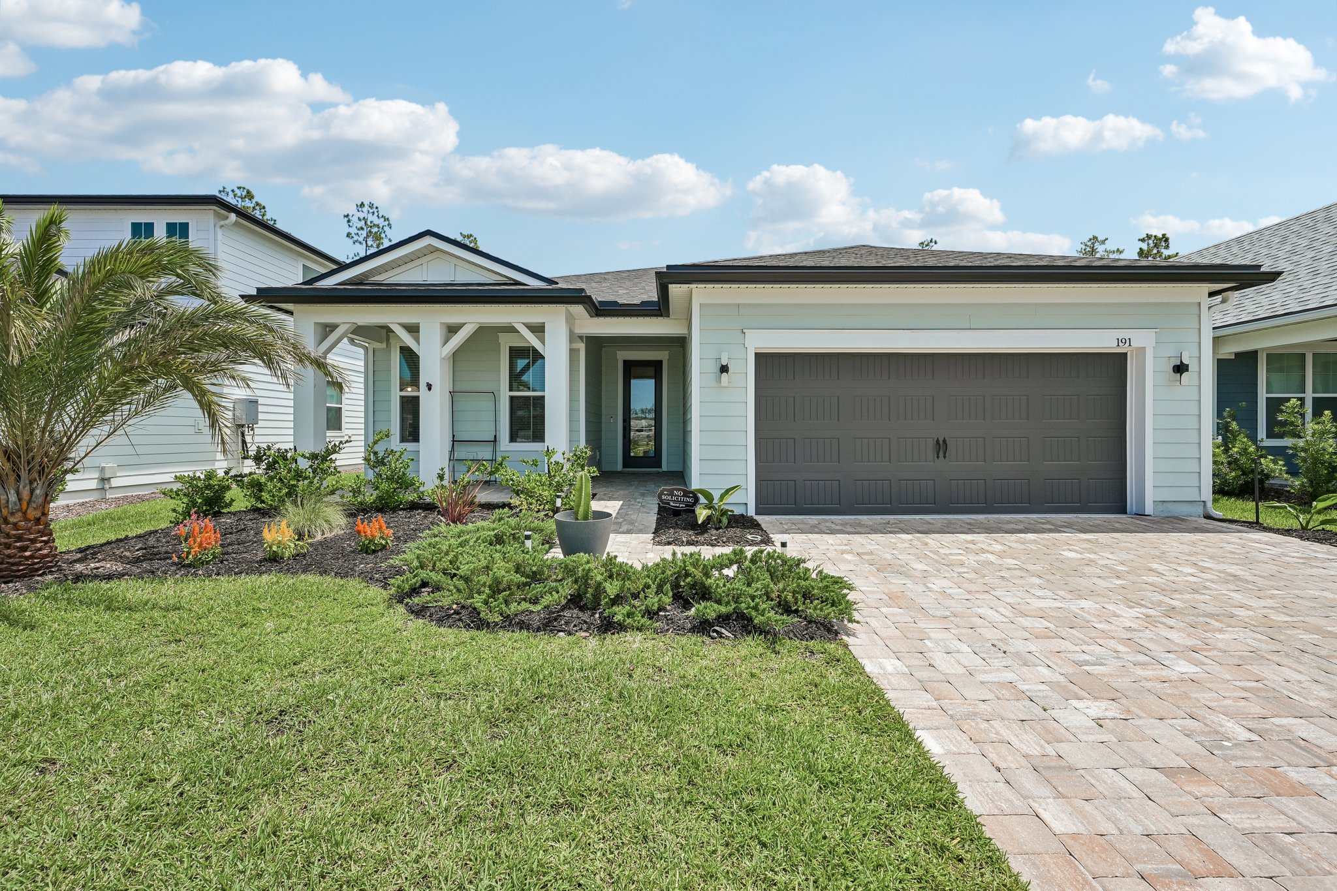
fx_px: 520
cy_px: 446
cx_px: 668
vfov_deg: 81.2
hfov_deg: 104.3
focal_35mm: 14
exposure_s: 1/250
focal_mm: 14
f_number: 8
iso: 100
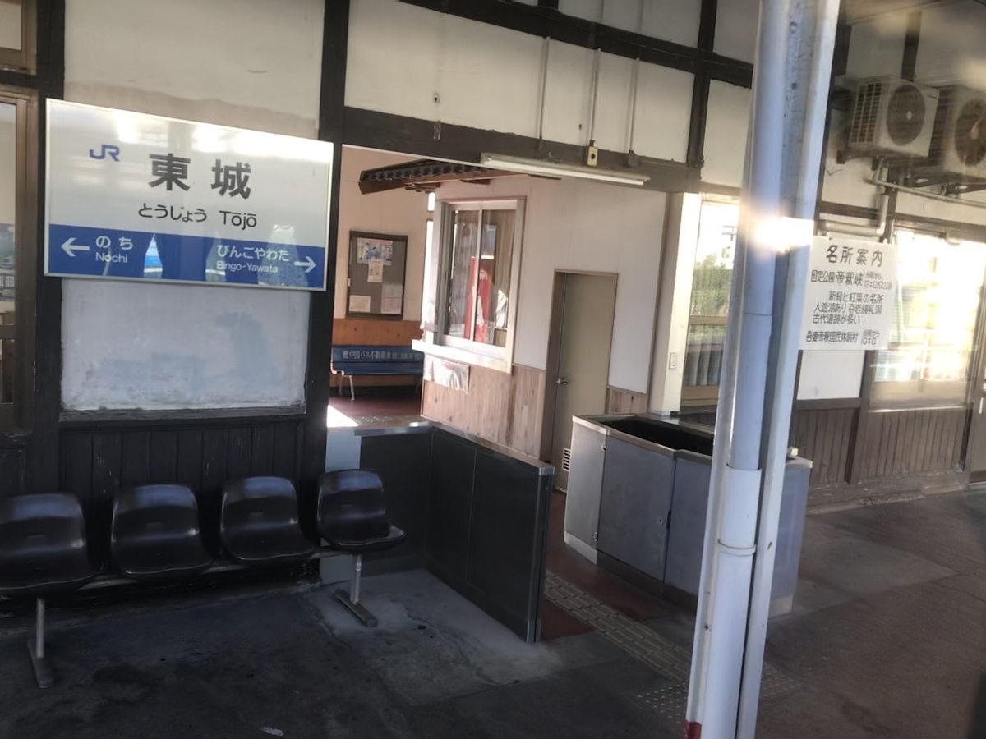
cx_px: 493
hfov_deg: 63.4
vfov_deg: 49.7
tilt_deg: -6.8
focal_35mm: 28
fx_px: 798
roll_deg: -2.6
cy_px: 370
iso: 25
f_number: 1.8
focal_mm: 3.99
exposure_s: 1/60
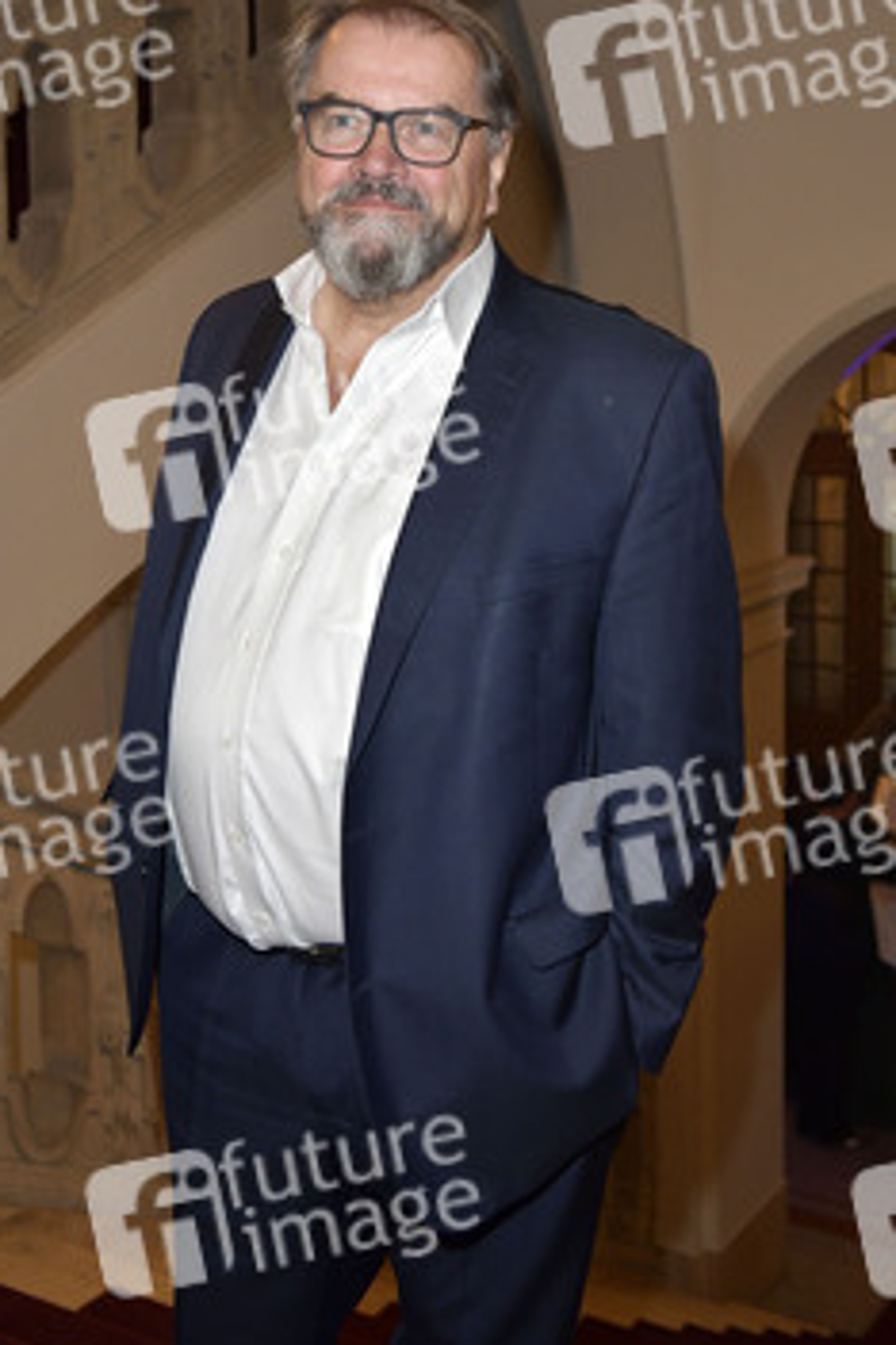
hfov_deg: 32.6
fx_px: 1531
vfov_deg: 47.4
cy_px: 632
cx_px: 394
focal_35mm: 41
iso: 1250
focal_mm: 36
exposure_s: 1/200
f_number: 5.6
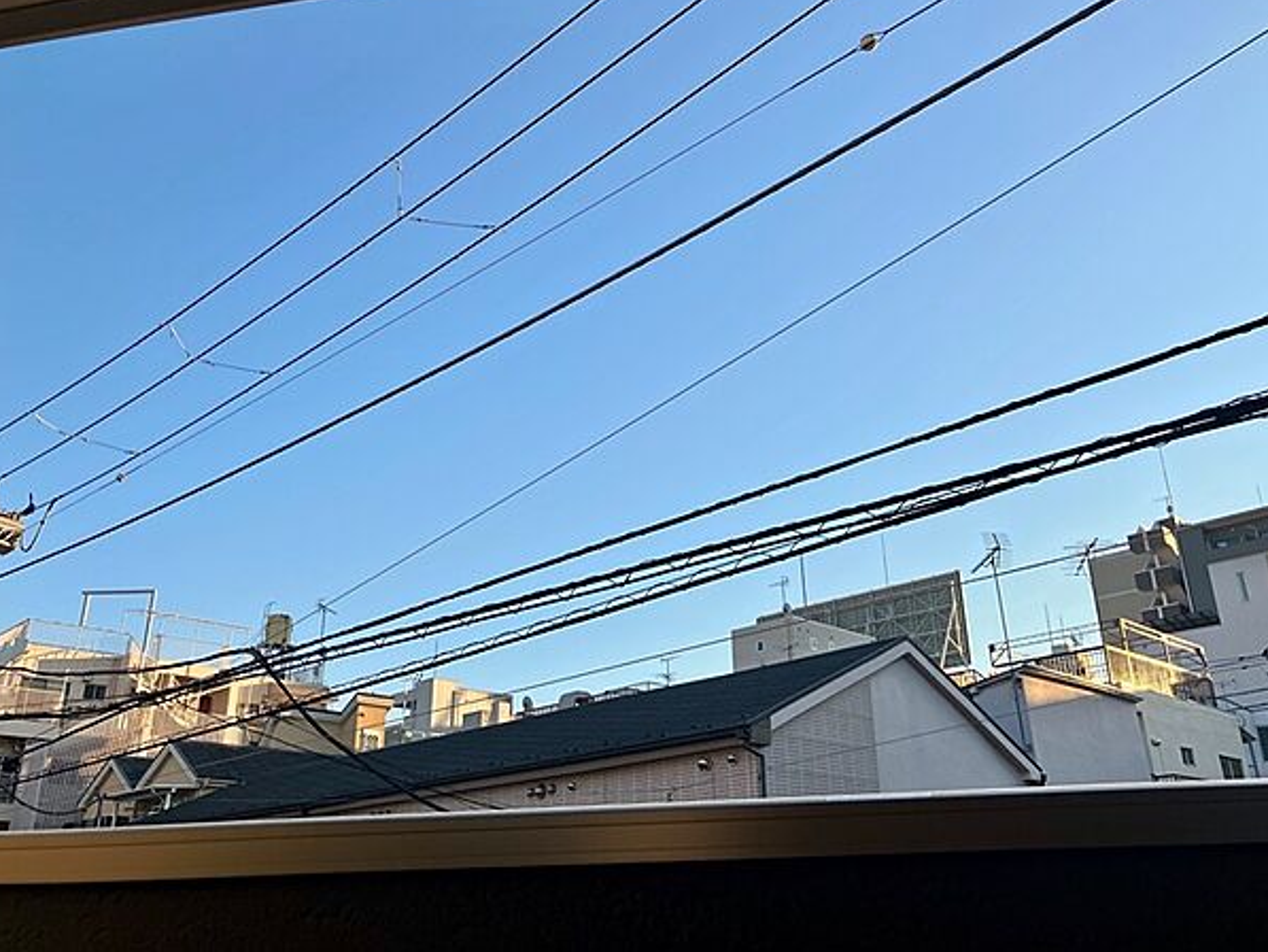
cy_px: 448
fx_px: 1099
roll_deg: +2.1
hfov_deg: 59.9
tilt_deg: +23.9
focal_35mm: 30
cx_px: 656
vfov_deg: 46.8
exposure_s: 1/1312
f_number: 1.8
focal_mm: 3.99
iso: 32
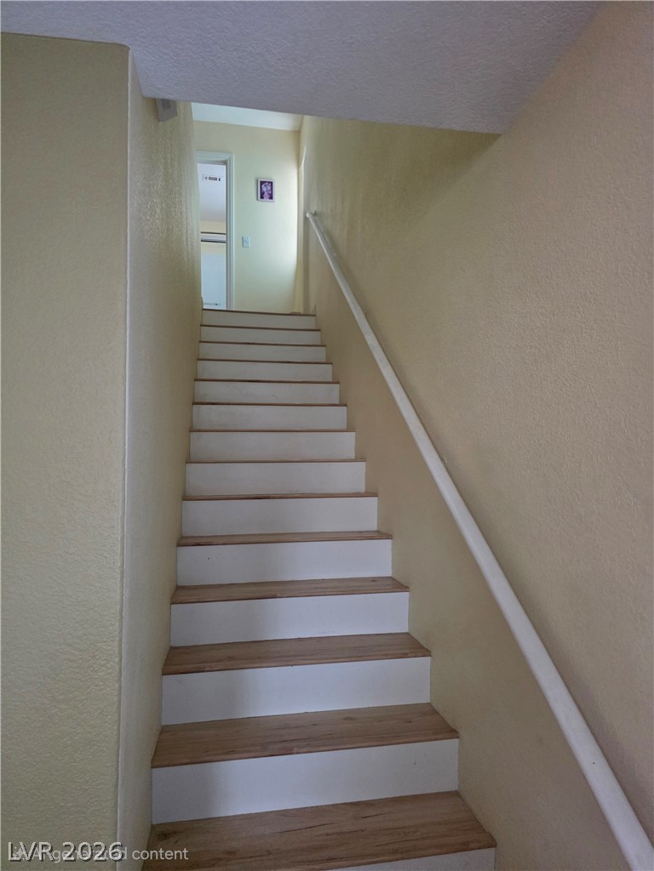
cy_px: 436
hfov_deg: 58.9
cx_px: 327
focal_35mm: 23
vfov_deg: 73.9
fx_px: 579
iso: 2000
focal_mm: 6.3
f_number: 1.7
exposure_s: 1/120
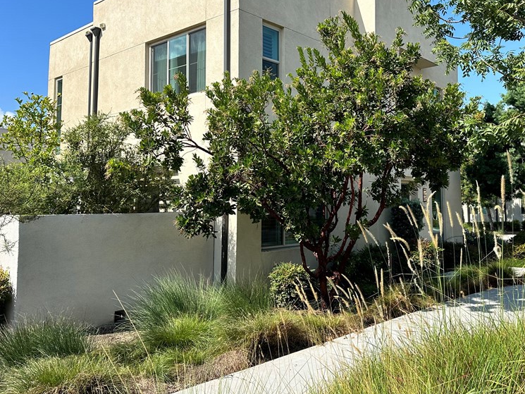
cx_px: 316
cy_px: 161
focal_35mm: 33
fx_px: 501
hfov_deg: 54.9
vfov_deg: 42.8
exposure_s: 1/3472
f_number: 1.78
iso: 80
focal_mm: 6.86
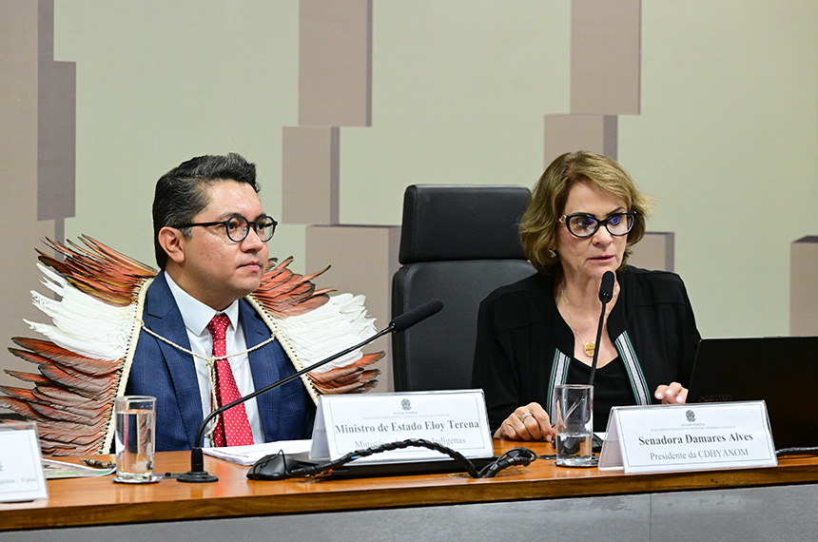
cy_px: 271
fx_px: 3175
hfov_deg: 14.7
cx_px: 409
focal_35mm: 140
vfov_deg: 9.8
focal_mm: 140
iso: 6400
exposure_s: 1/200
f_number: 5.6
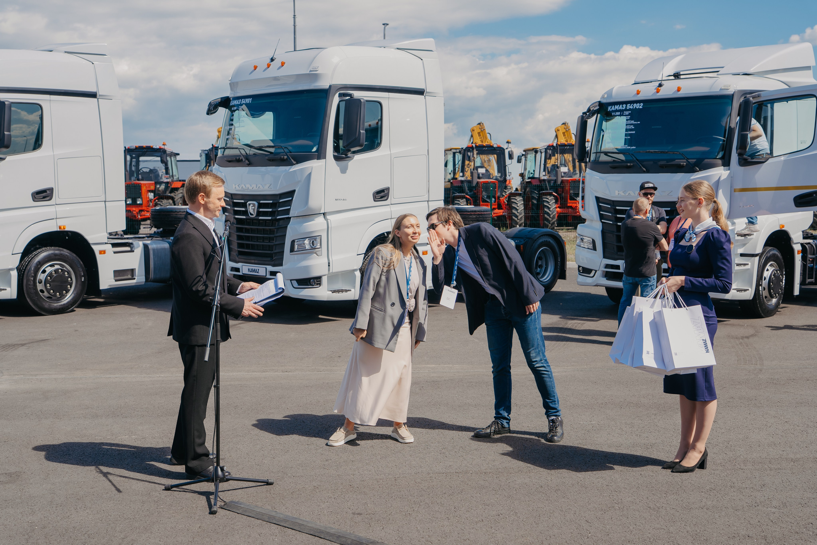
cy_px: 272
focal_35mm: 39
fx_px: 885
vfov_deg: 34.2
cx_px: 408
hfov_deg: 49.6
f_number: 4.5
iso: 100
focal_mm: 39
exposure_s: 1/400
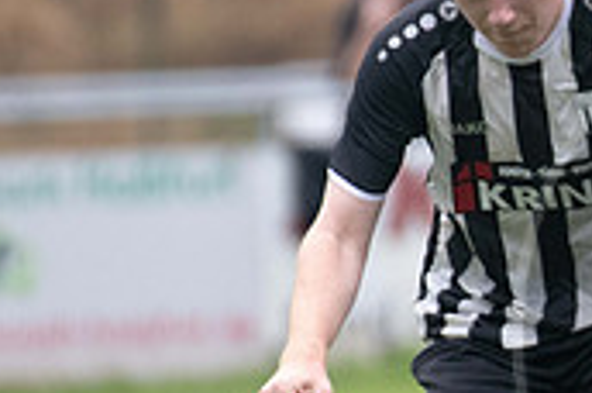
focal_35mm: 1697
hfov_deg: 1.2
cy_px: 208
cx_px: 893
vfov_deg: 0.8
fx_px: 27854
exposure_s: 1/1600
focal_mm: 400
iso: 2000
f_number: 5.6
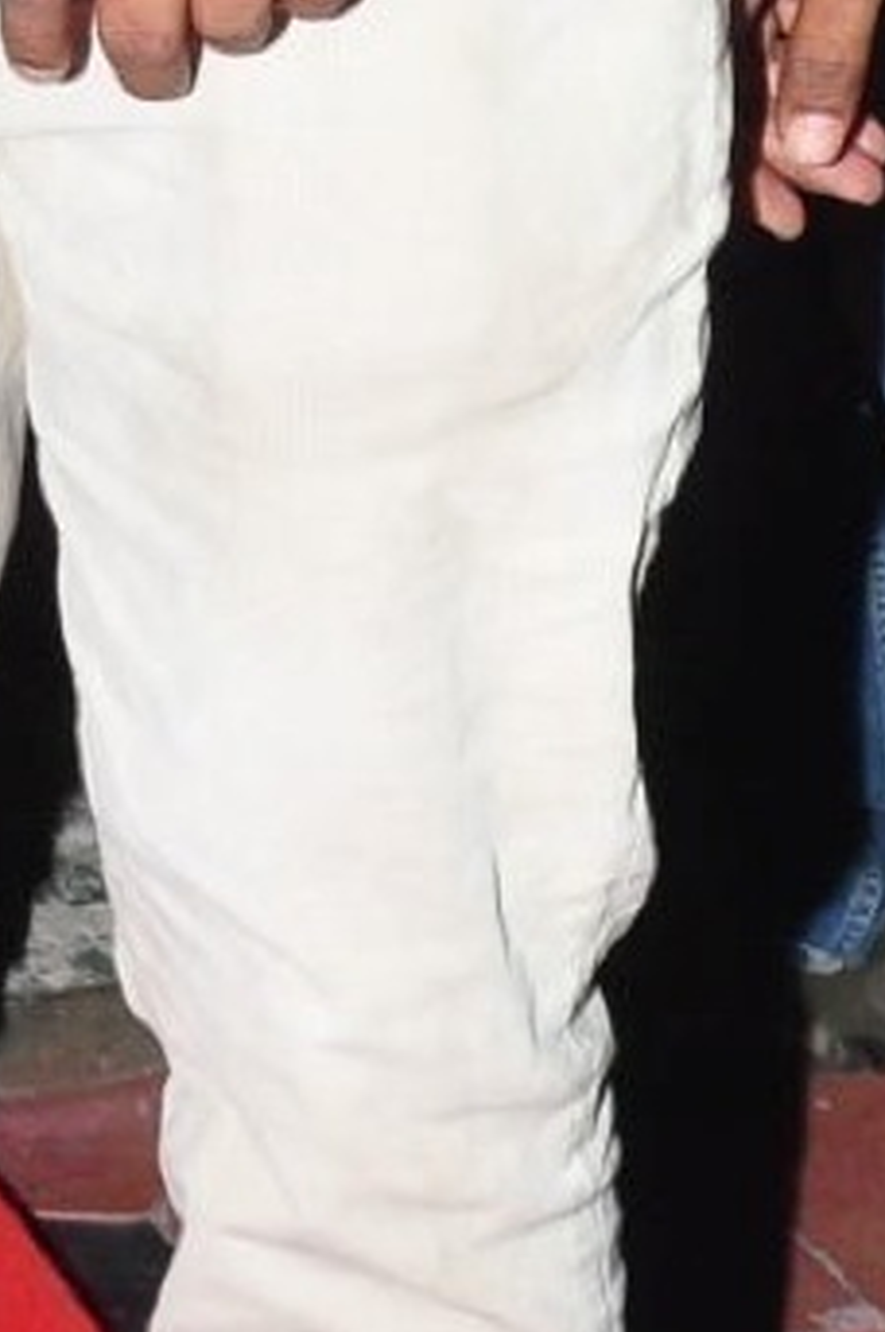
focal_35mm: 174
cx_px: -477
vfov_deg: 11.2
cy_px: -847
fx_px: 6429
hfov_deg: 7.7
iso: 500
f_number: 9
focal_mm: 22
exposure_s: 1/125
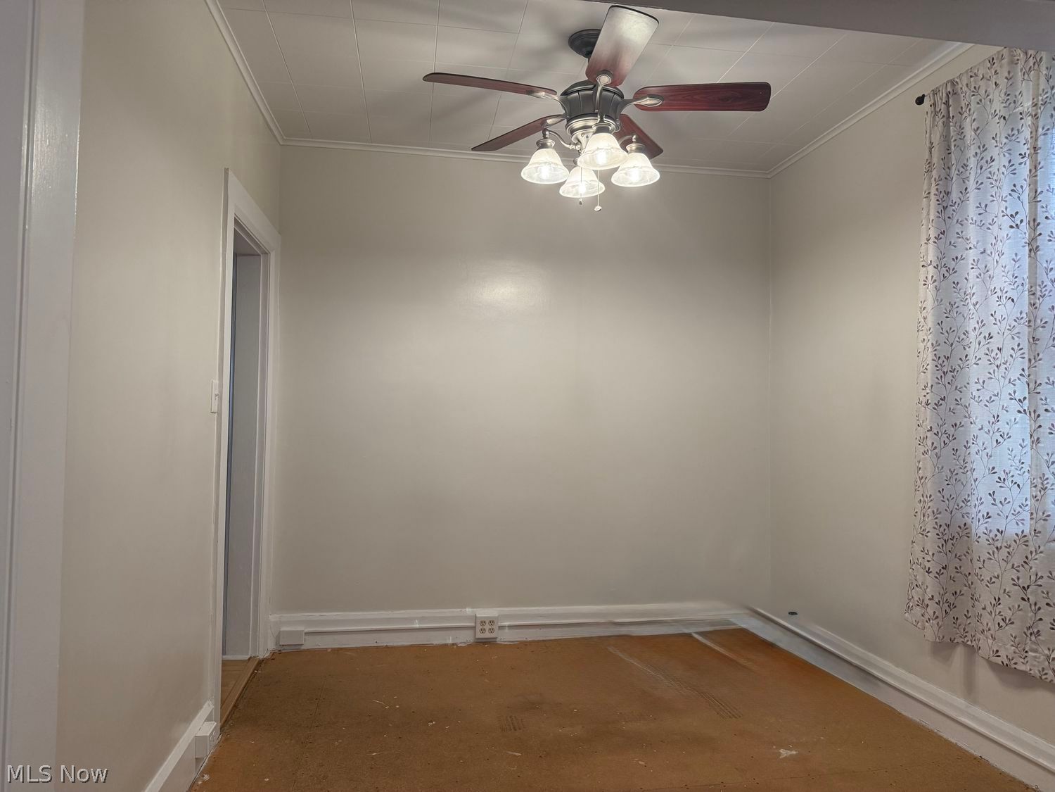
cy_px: 396
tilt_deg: +2.5
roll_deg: -1.3
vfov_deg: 56.8
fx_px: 731
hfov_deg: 71.6
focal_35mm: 24
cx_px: 528
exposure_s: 1/120
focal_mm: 6.76
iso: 250
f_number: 1.78
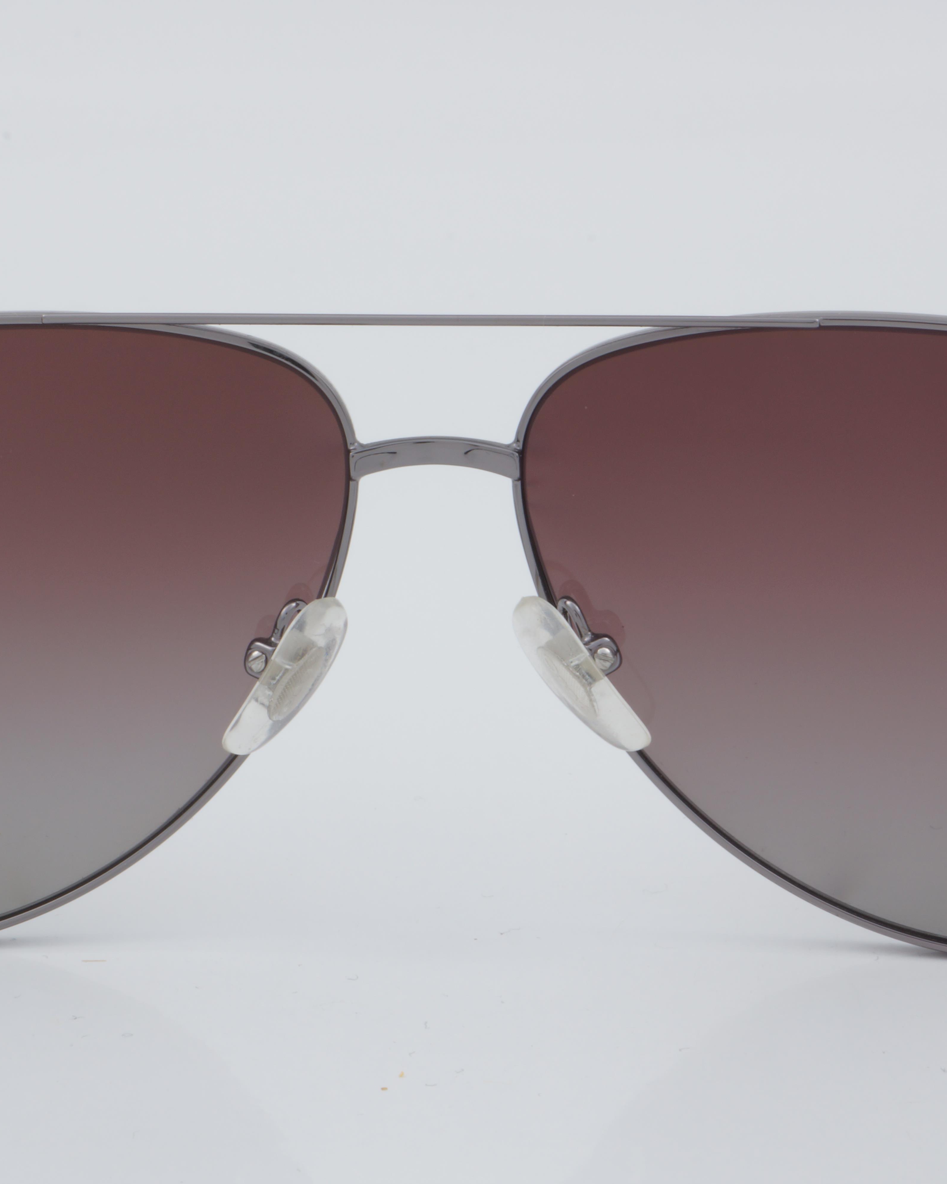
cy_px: 590
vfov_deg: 16.5
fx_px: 4089
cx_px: 438
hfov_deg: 13.2
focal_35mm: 117
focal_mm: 55
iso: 100
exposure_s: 1/4
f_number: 32
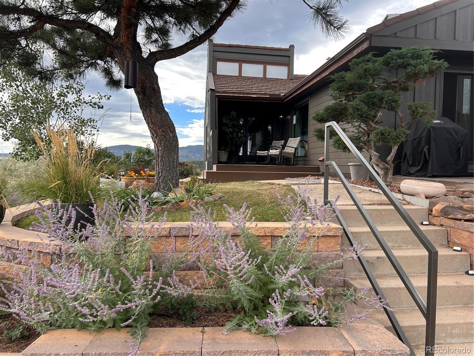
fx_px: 356
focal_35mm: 26
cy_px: 178
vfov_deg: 53.1
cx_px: 237
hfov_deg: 67.3
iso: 50
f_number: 1.5
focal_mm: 5.7
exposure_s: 1/780
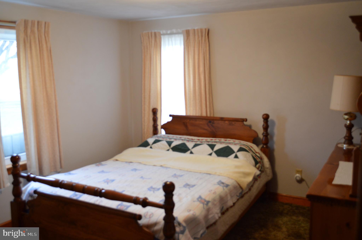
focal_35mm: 36
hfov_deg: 53.2
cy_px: 120
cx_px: 181
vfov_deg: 36.8
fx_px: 362
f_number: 4
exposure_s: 1/20
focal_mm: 24
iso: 800
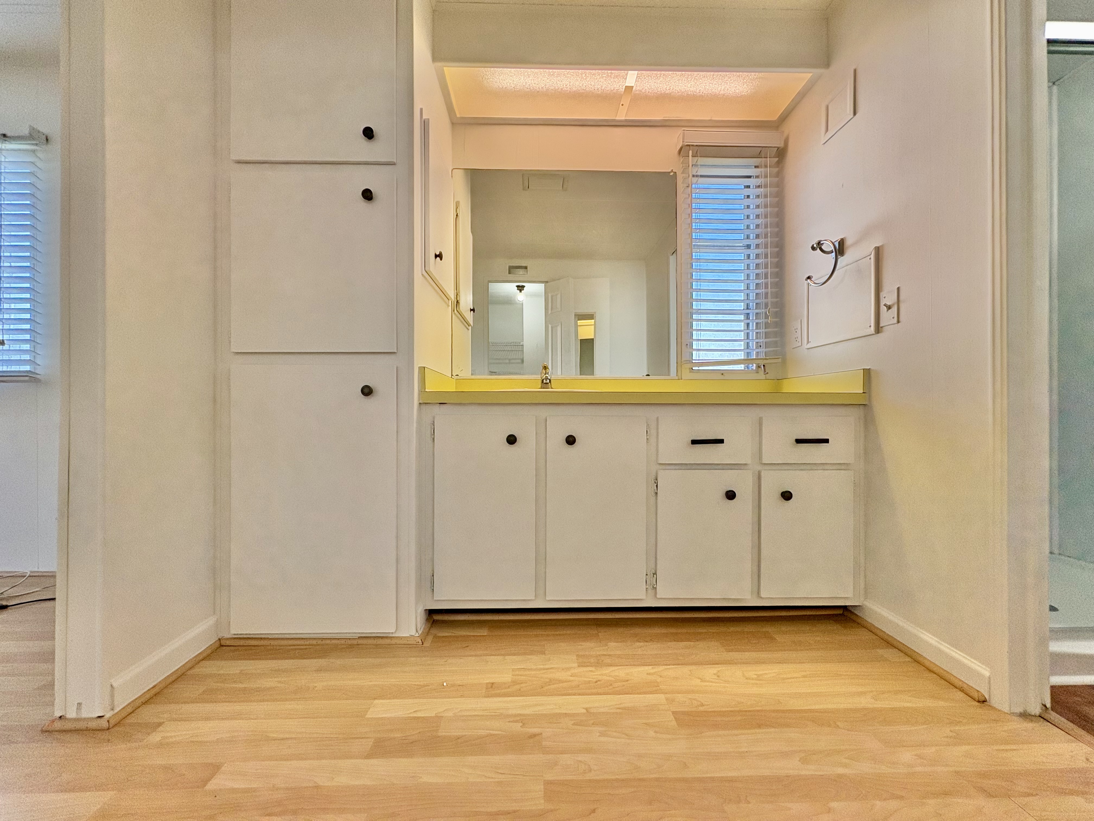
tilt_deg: +0.1
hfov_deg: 102.1
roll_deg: +0.8
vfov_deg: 85.7
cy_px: 410
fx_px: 442
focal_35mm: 14
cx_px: 547
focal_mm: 2.22
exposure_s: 1/120
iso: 125
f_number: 2.2
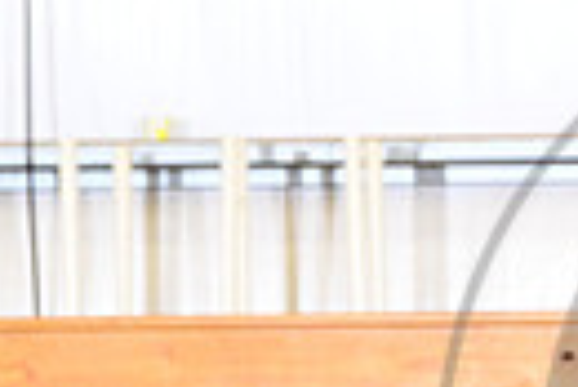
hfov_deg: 3.2
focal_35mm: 648
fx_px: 10416
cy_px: 460
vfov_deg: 2.1
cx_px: 960
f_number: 5.6
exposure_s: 1/125
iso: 2500
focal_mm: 145
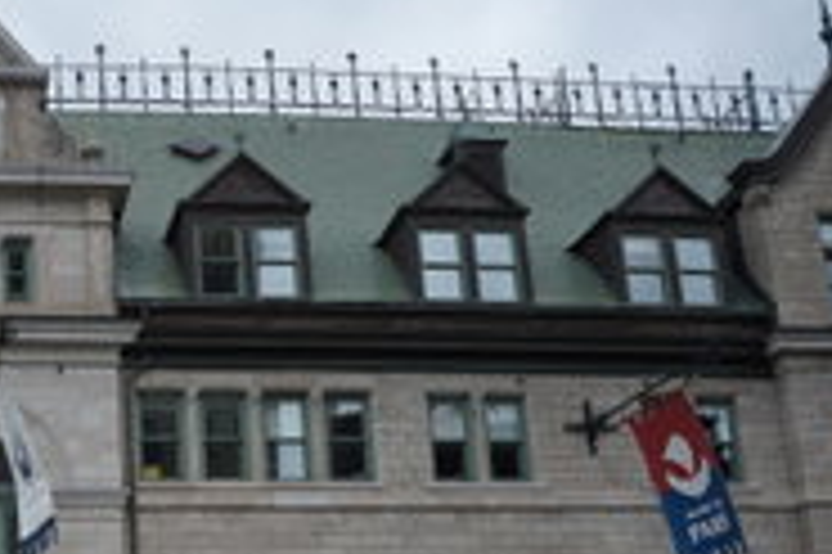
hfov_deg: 28.9
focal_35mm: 65
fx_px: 1501
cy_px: 468
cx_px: -13
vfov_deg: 20.6
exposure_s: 1/200
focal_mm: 20
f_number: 4.5
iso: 200
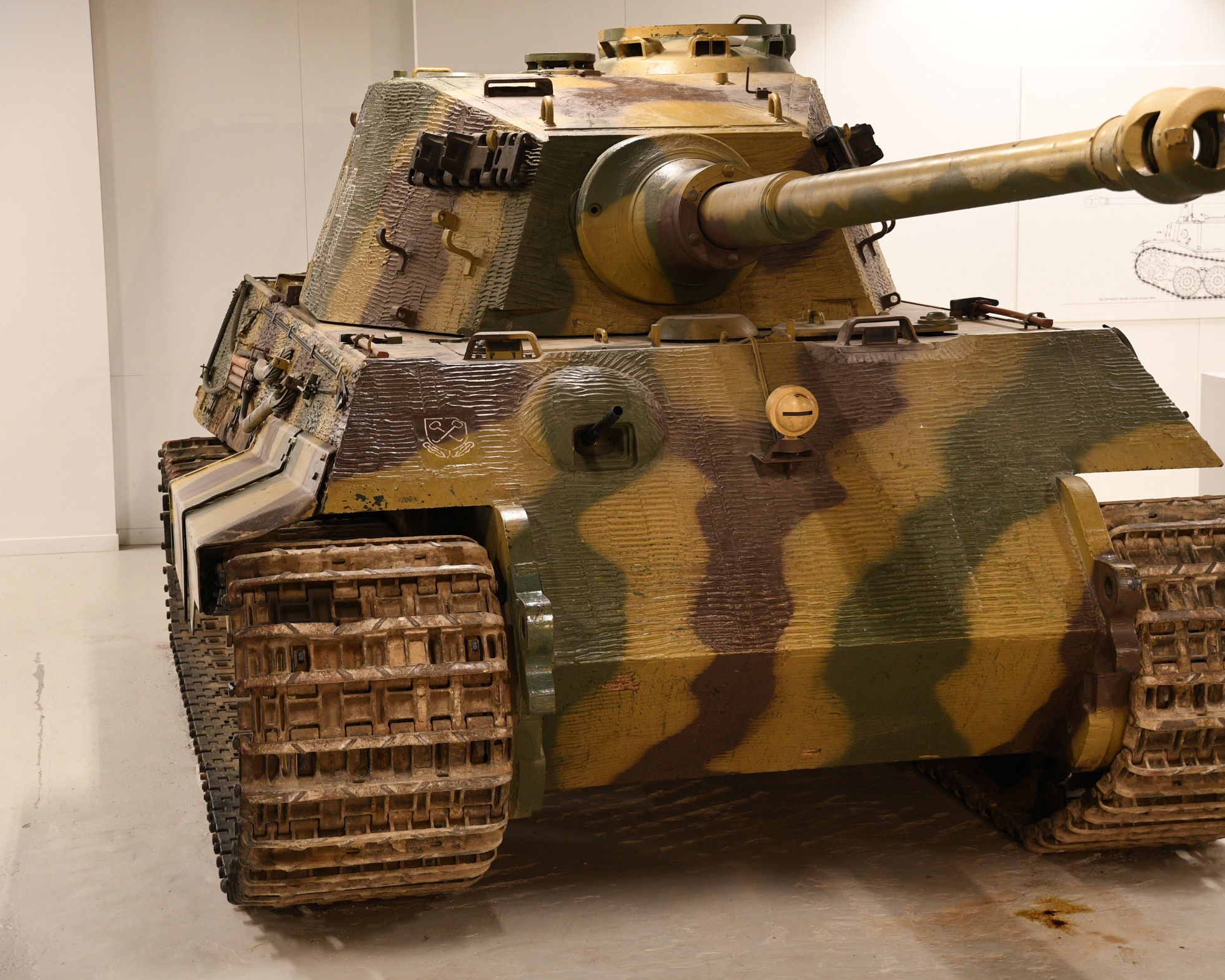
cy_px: 486
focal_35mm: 72
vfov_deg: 21.3
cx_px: 722
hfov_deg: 26.4
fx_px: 2611
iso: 800
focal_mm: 42
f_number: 3.5
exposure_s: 1/25
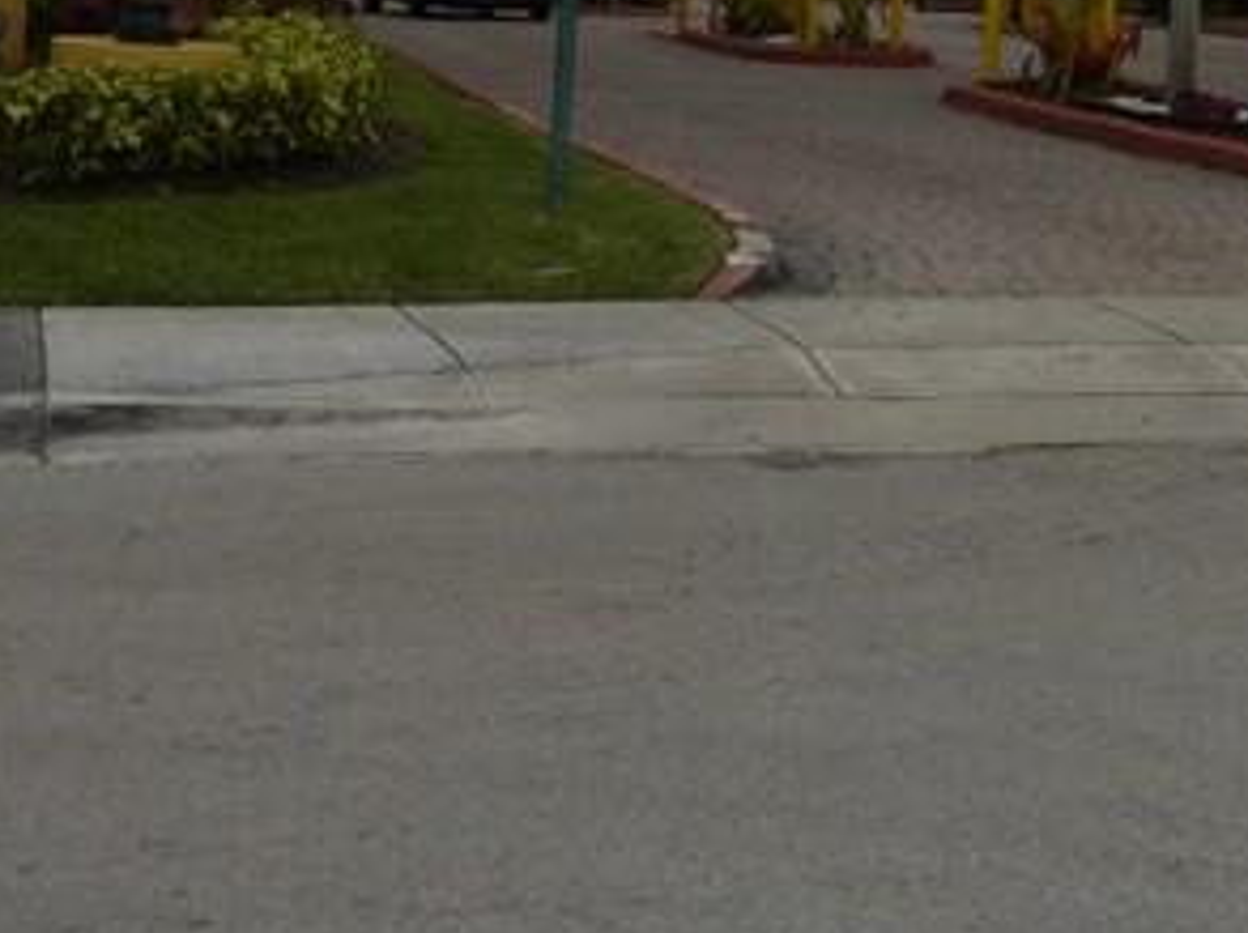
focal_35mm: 84
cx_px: 903
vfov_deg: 15.8
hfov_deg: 23.1
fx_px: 3025
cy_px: -545
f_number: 4
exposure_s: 1/1000
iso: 100
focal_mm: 4.3
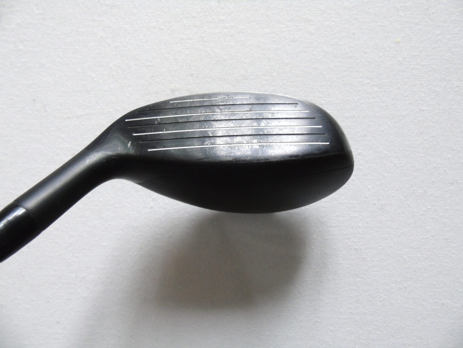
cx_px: 232
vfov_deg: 54.9
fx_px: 334
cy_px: 174
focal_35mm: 25
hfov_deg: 69.4
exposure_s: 1/30
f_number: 3.4
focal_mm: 4.4
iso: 400
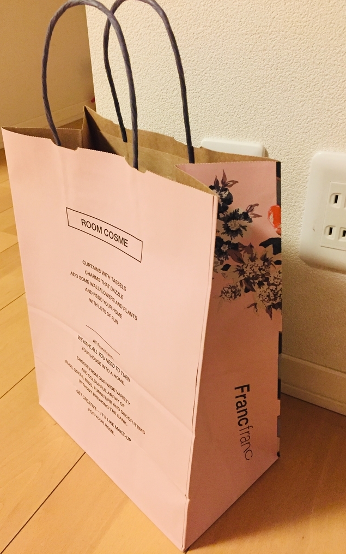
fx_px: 467
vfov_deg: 61.2
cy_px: 278
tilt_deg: -30.3
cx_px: 143
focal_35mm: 31
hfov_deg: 40.5
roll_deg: +2.5
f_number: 2.2
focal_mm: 4.15
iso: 250
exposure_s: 1/30
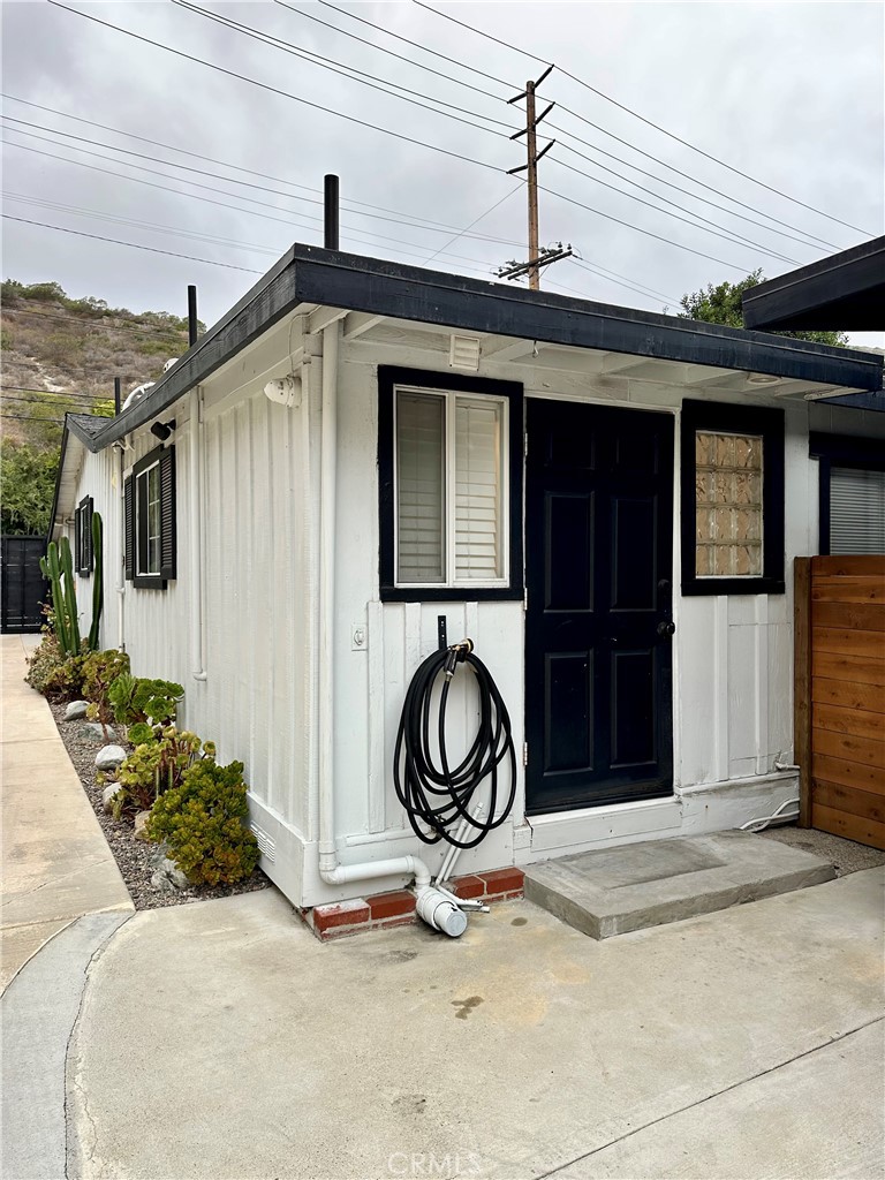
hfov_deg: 56.8
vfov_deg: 71.6
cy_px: 590
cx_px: 442
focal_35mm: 24
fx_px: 818
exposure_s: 1/516
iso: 80
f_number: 1.78
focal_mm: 6.86
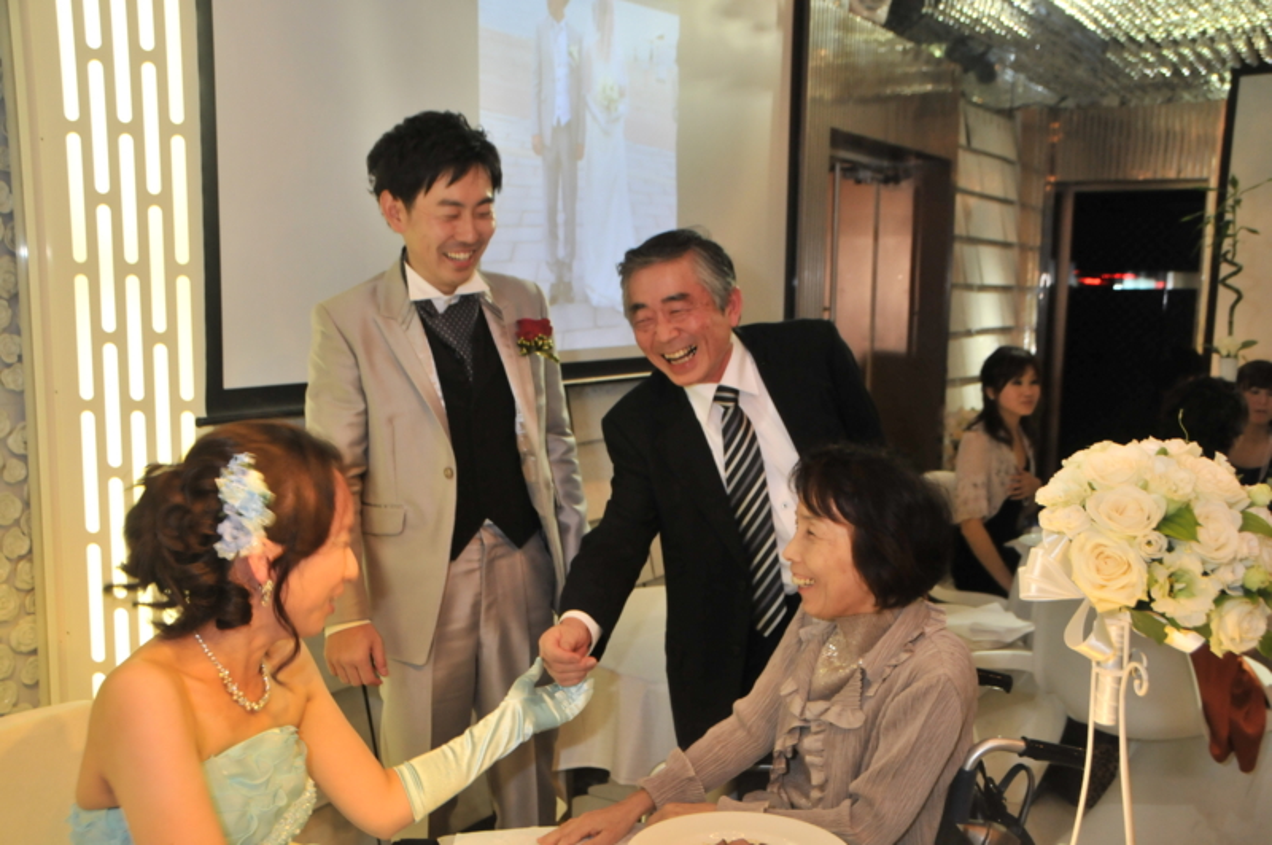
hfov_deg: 49.6
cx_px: 636
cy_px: 422
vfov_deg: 34.1
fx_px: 1376
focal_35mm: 39
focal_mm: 26
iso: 800
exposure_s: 1/80
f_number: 4.5
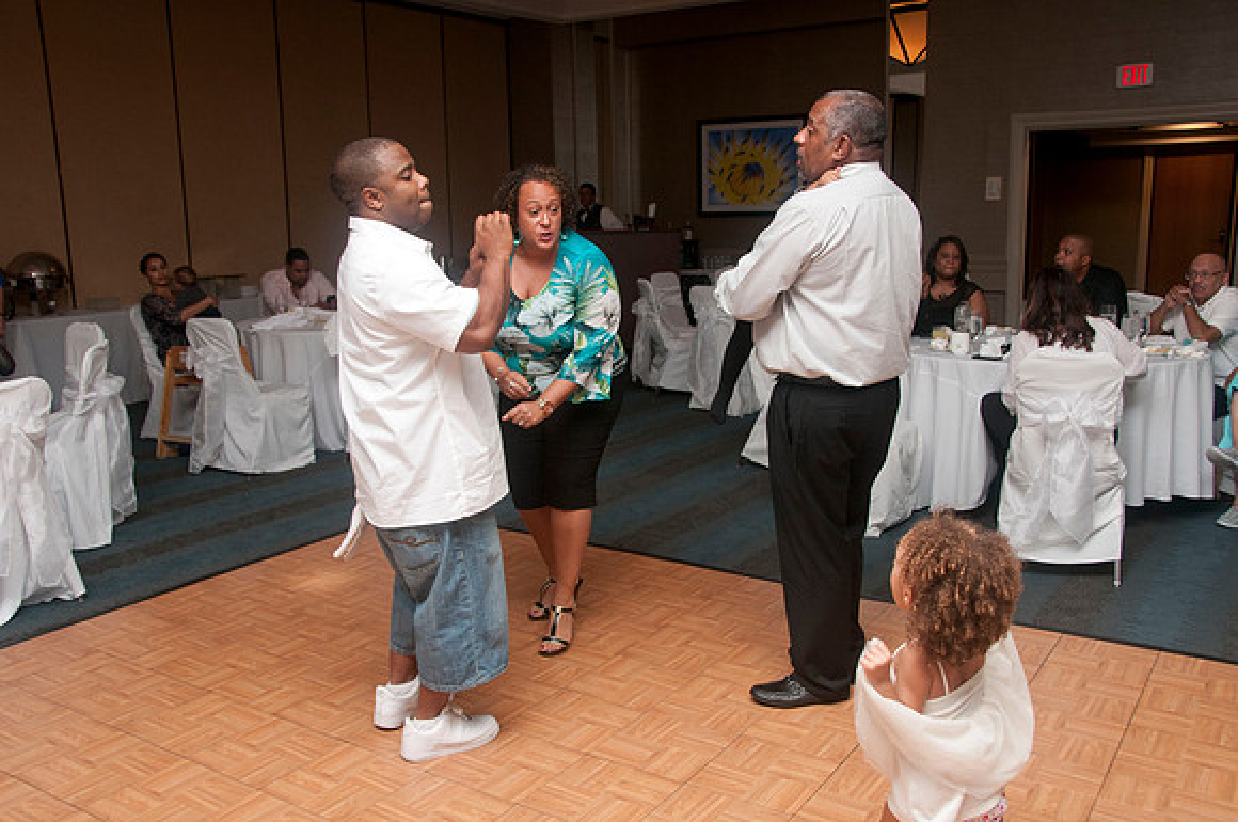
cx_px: 619
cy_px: 411
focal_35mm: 30
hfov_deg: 62.0
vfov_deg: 43.5
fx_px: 1030
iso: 400
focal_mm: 20
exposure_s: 1/125
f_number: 5.6
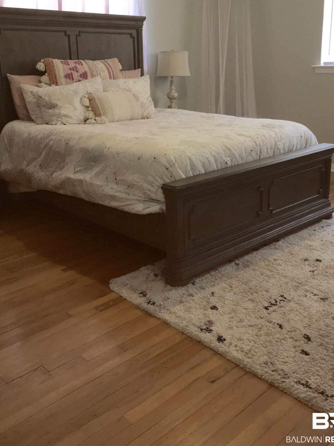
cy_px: 181
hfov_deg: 39.7
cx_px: 173
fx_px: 463
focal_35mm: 36
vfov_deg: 51.1
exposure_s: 1/30
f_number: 2.2
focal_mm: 4.15
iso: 80
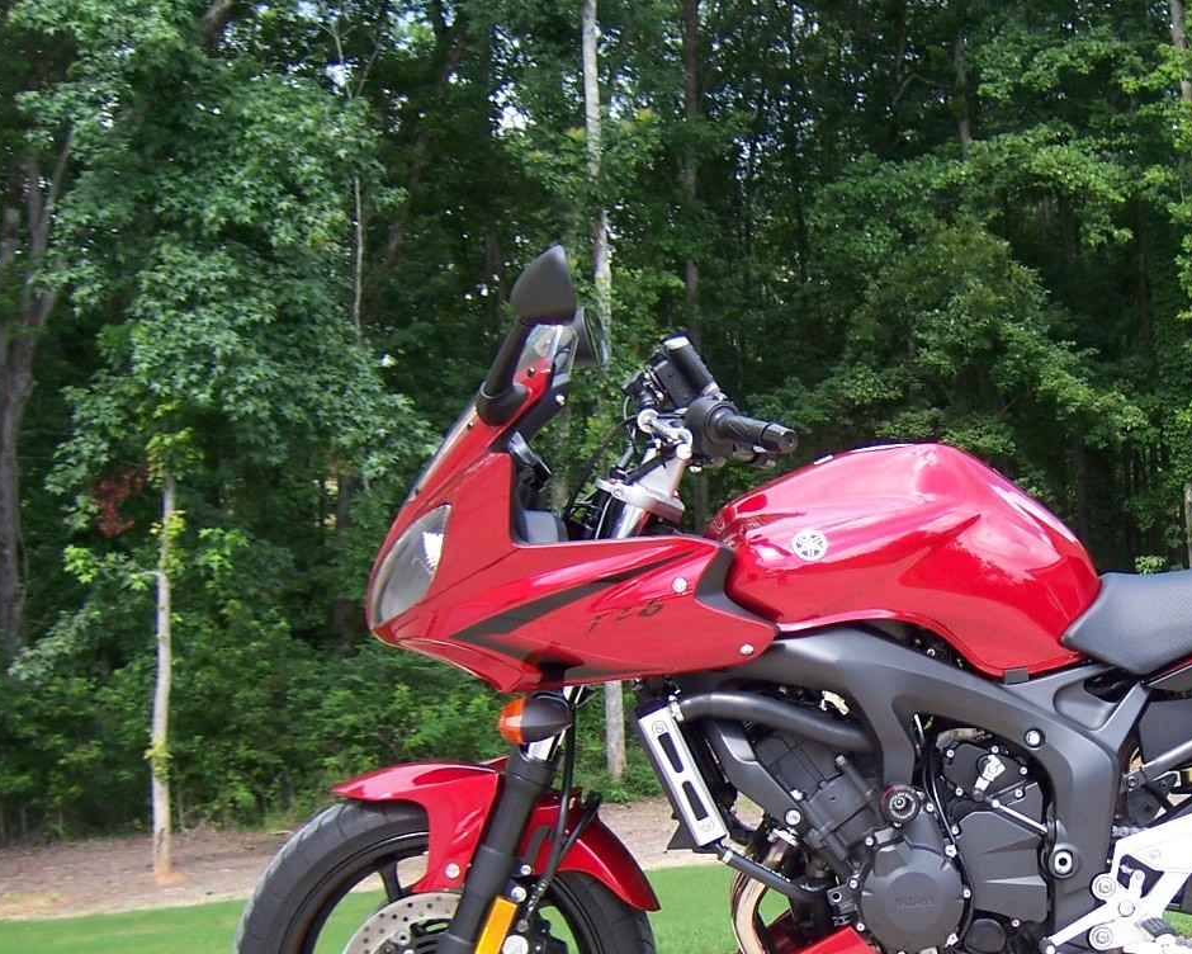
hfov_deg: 31.8
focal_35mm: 58
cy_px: 718
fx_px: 2046
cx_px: 916
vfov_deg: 25.9
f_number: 2.8
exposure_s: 1/200
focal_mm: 6.2
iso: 80
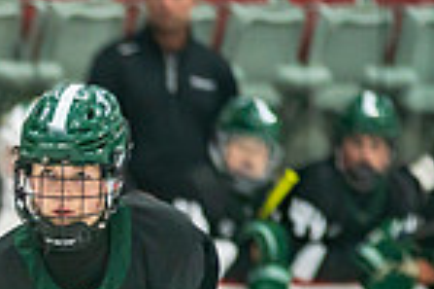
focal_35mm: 1064
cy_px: 505
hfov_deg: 1.9
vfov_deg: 1.3
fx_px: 12813
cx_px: -102
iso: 640
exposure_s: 1/640
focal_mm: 200
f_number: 3.2
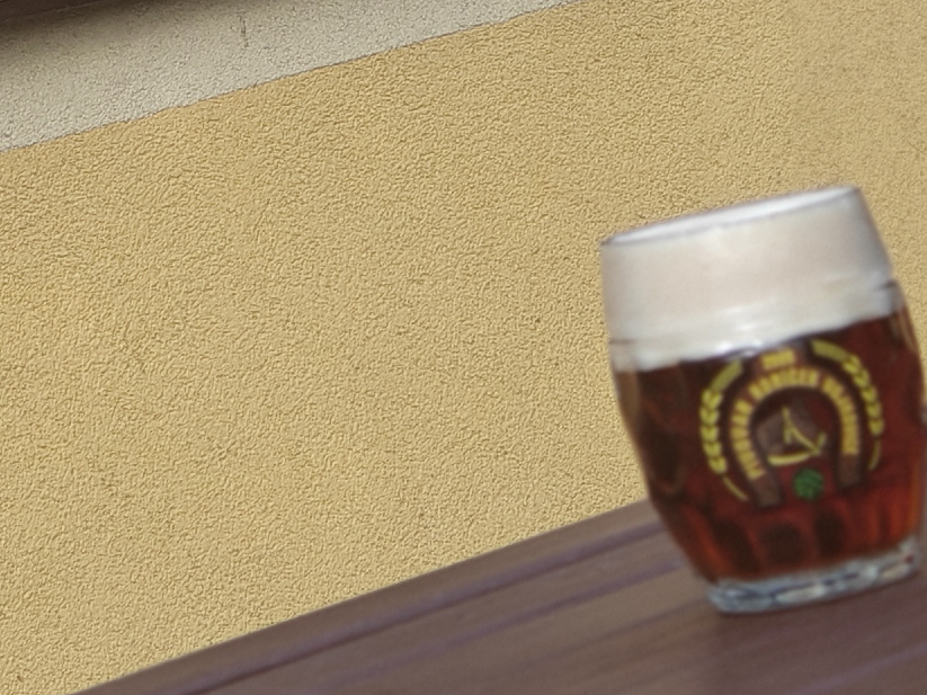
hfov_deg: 8.4
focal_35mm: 234
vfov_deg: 6.1
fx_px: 6265
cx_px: 108
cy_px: -872
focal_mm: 7.1
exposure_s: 1/200
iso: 100
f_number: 4.5
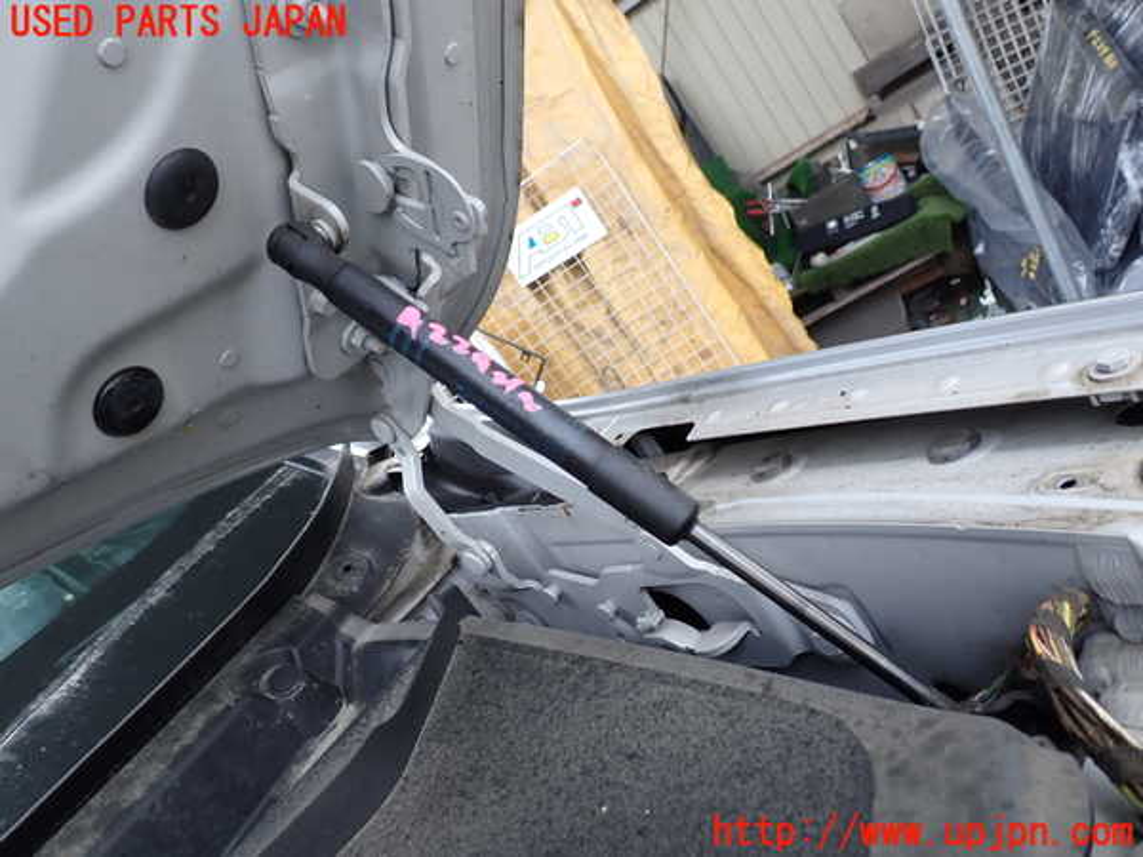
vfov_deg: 46.8
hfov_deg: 60.0
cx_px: 572
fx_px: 991
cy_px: 428
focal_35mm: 30
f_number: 3.2
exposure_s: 1/80
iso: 100
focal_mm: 5.4
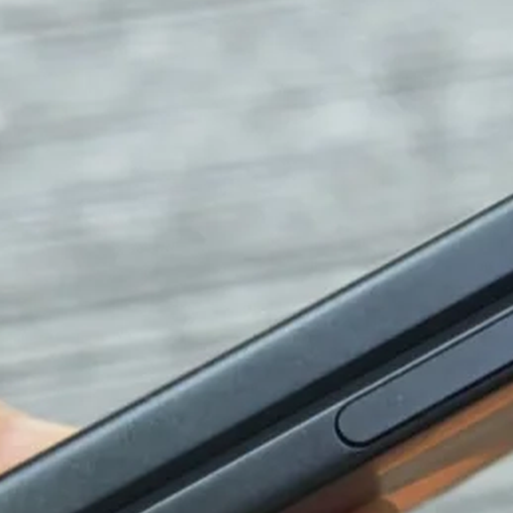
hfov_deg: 8.9
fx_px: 3269
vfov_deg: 9.0
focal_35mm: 195
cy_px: 408
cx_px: 507
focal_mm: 5.4
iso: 200
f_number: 1.6
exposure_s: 1/50
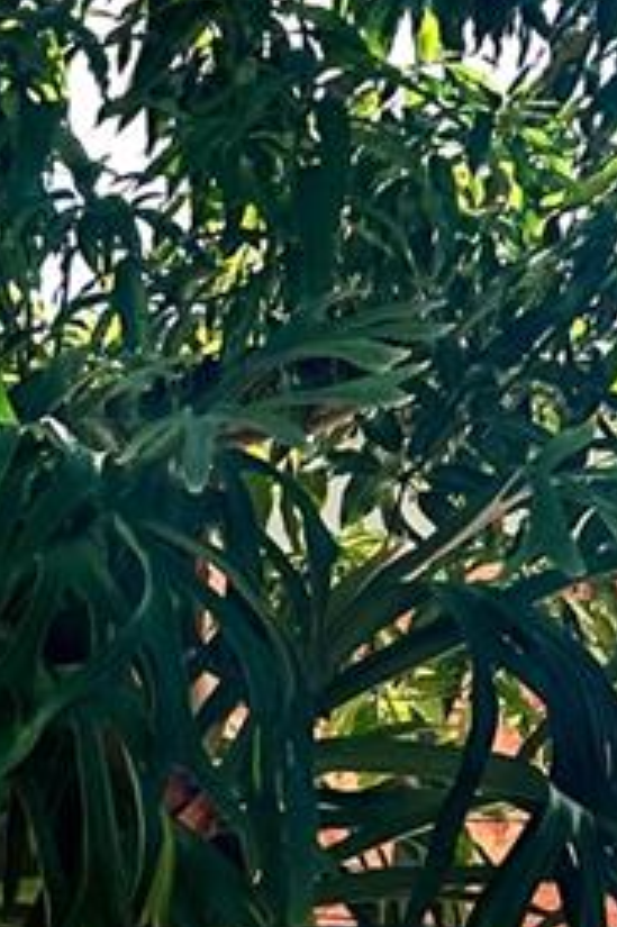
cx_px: -877
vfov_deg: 16.8
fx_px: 2806
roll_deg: -2.0
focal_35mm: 109
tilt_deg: -14.4
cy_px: 1436
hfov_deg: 10.7
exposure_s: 1/4184
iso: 80
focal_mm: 6.86
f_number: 1.78
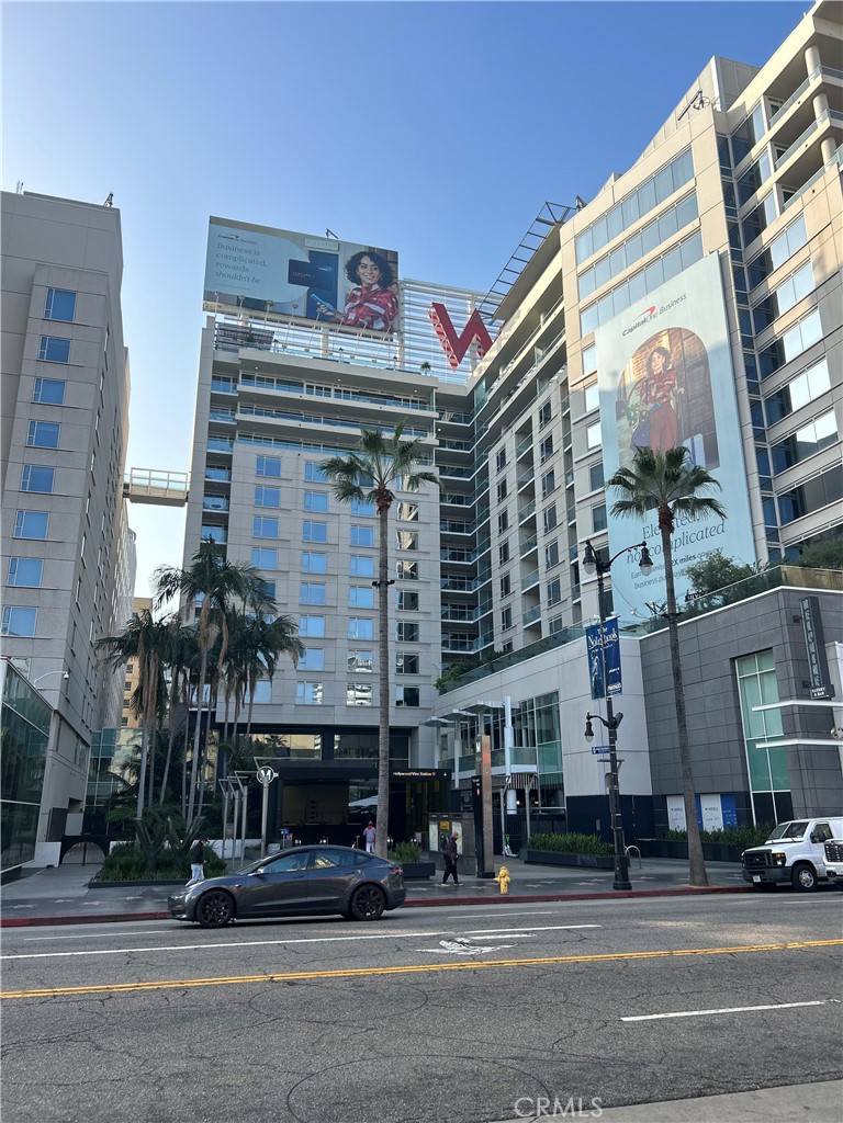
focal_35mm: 26
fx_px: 844
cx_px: 422
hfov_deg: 53.1
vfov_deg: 67.3
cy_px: 562
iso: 50
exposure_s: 1/1808
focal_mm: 5.7
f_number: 1.5
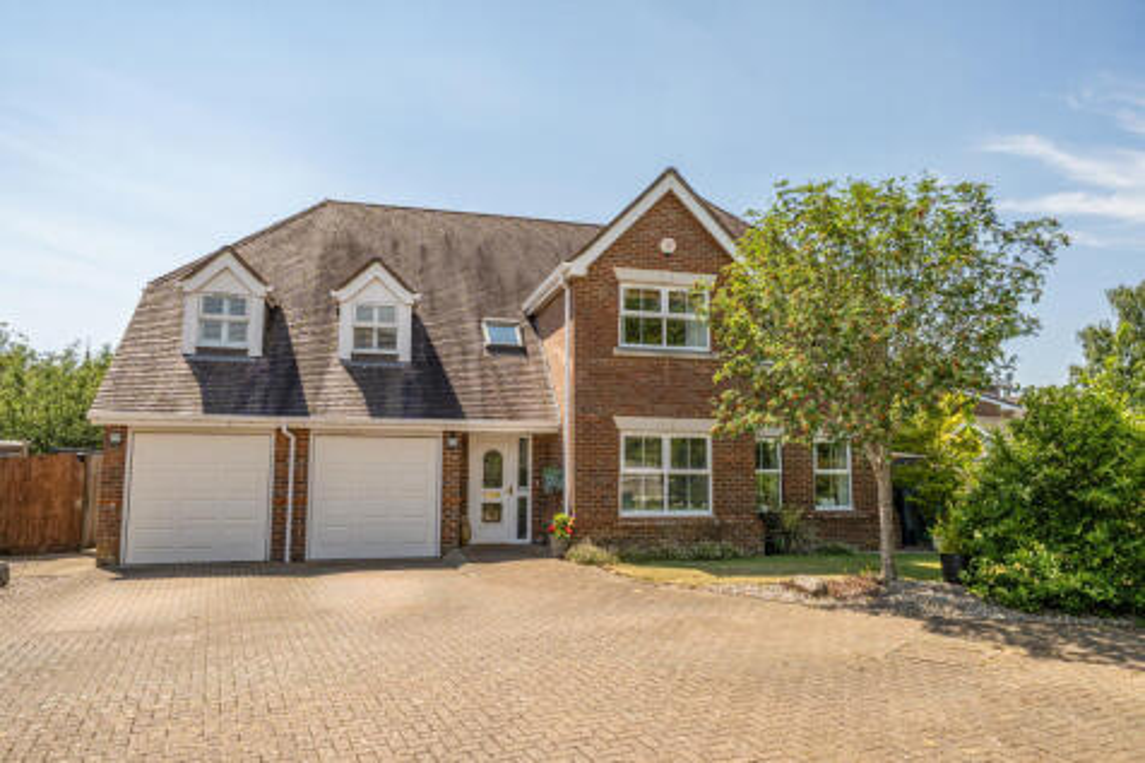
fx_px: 699
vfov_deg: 57.2
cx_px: 572
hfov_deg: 78.6
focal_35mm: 22
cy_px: 382
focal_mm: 15
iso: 400
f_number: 8
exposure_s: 1/800
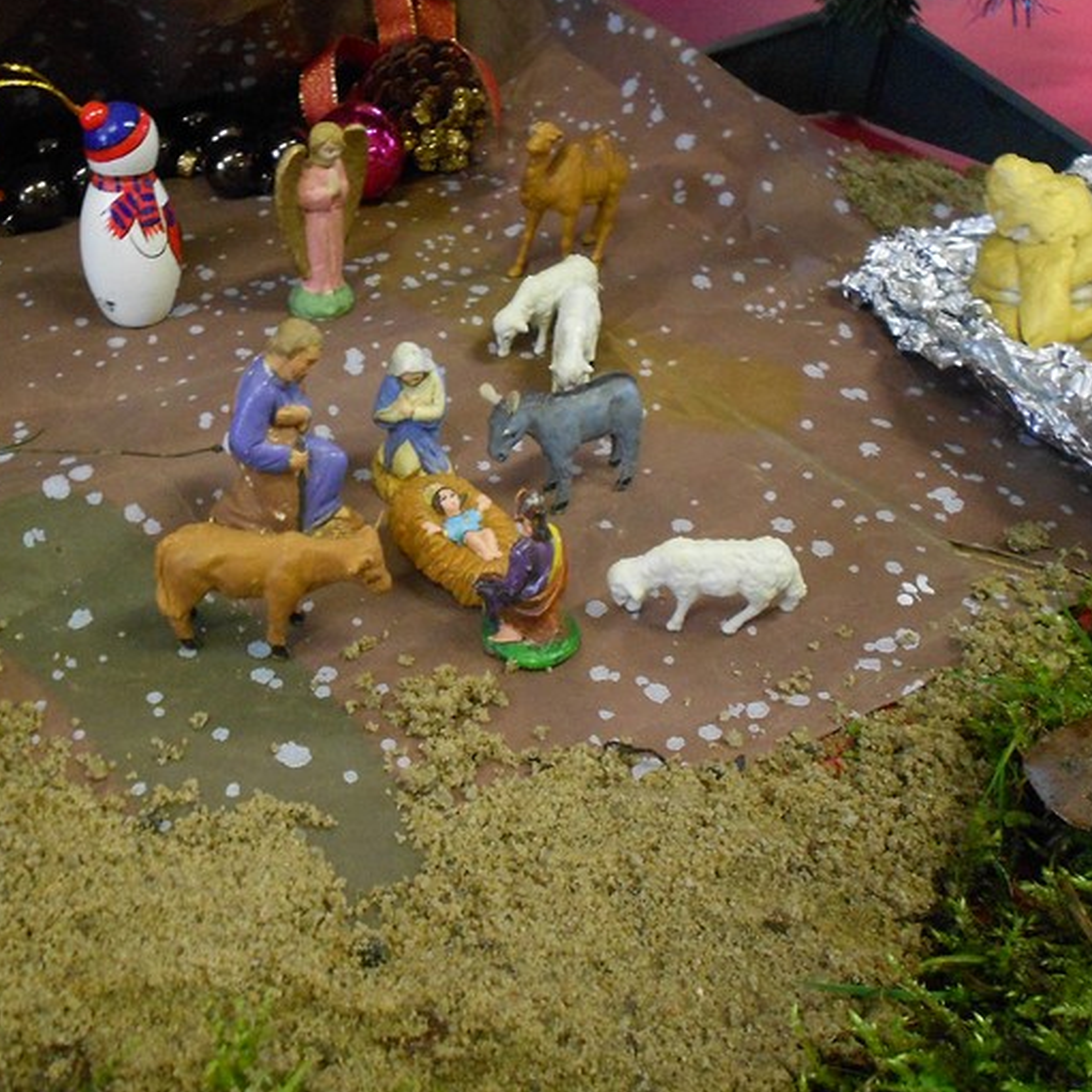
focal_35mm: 36
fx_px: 1285
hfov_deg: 45.7
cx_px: 415
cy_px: 539
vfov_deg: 46.0
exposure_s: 1/15
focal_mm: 4.6
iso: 400
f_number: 3.2
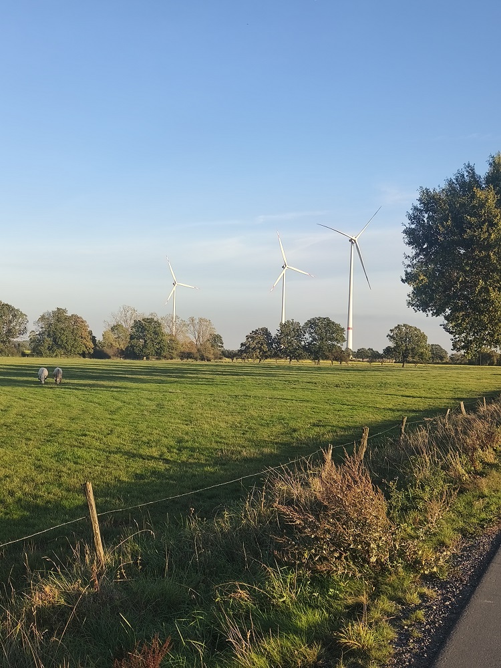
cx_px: 250
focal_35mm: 41
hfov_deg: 35.1
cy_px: 334
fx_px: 791
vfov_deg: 45.8
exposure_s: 1/317
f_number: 1.65
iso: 50
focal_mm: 6.18
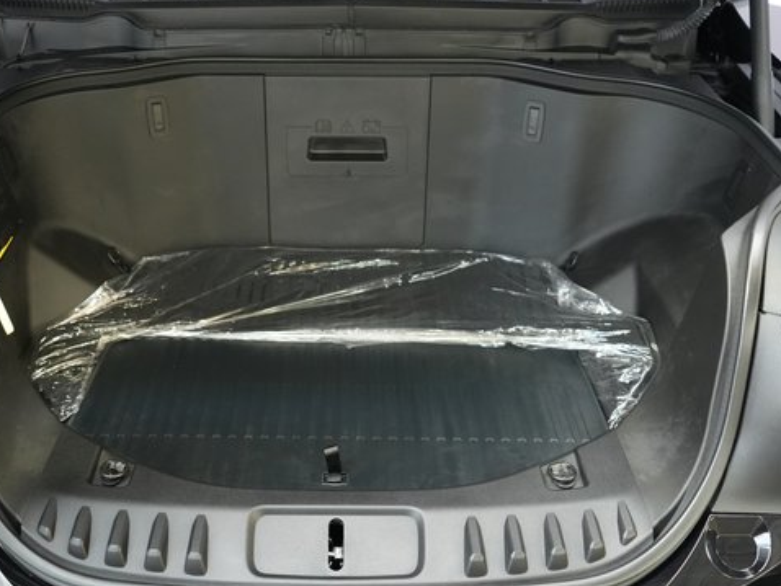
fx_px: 813
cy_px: 260
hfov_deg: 51.2
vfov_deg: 39.6
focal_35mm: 36
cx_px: 343
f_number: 2.8
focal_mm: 28
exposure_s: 1/160
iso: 6400
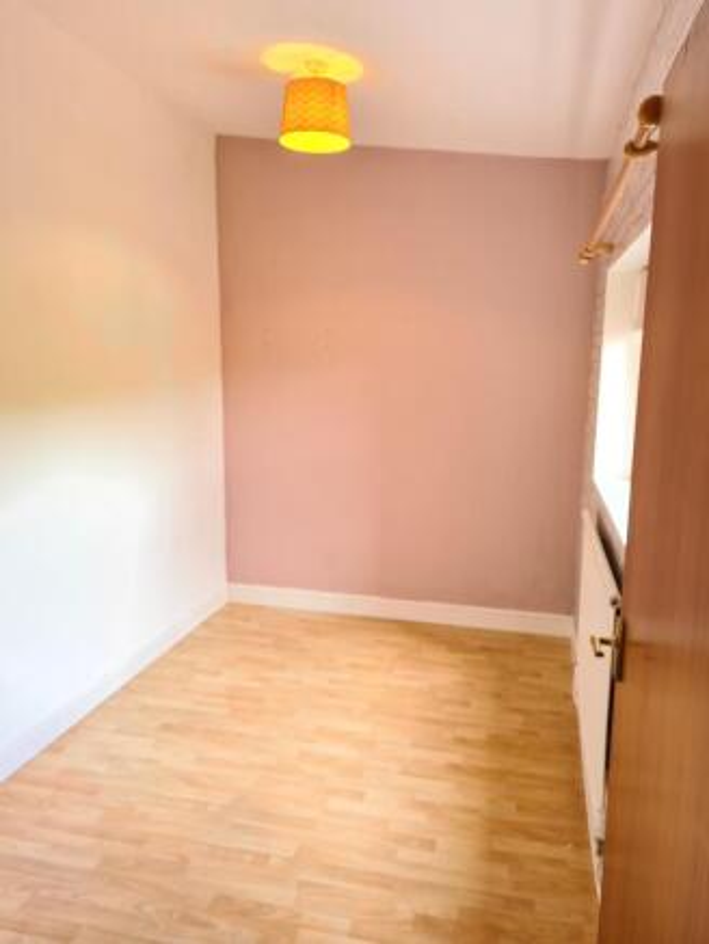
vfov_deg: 67.3
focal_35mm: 26
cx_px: 354
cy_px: 472
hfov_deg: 53.1
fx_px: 710
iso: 100
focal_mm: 5.4
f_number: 1.8
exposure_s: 1/50
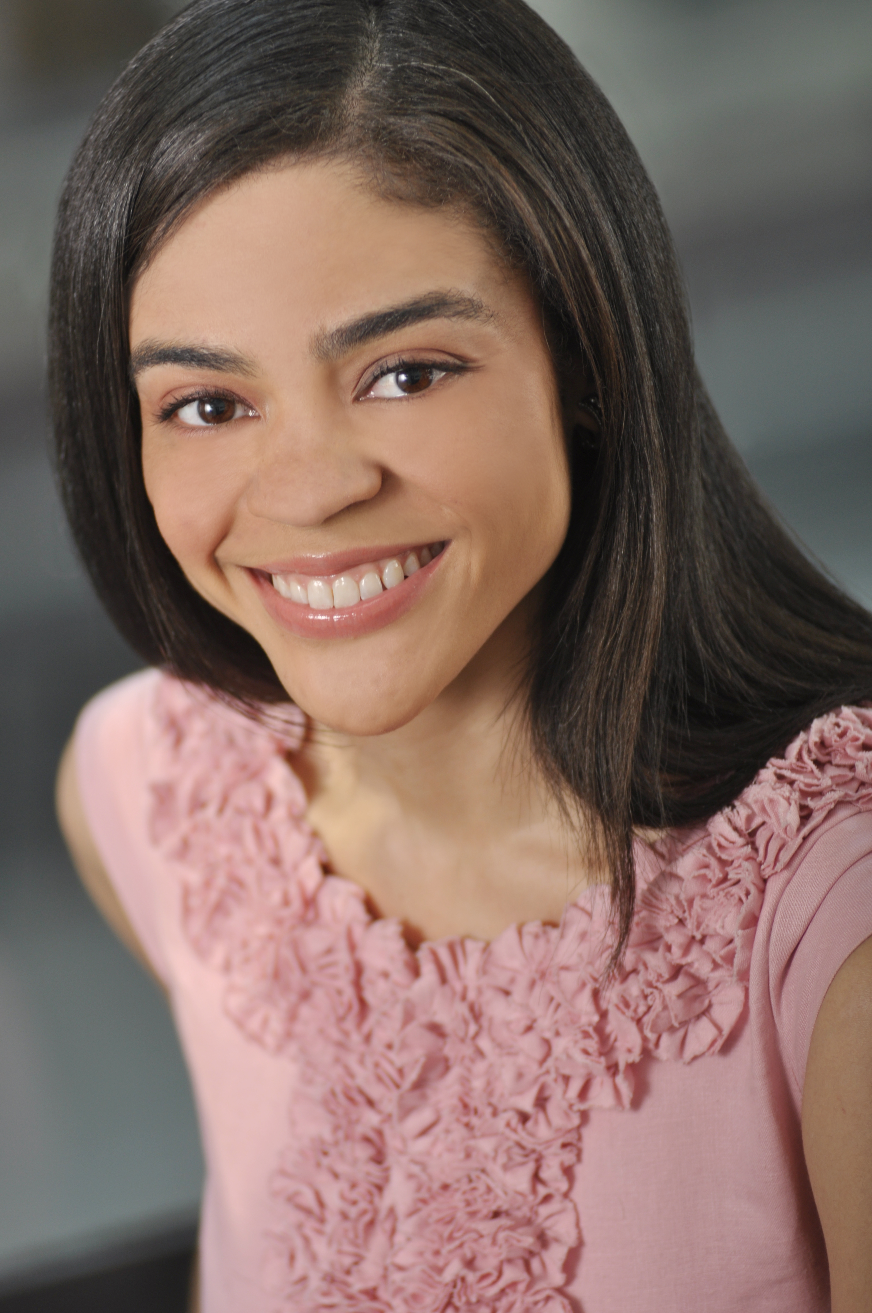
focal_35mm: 255
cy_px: 656
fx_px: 9288
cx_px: 436
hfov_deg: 5.4
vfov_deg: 8.1
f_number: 2.8
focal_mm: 170
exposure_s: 1/200
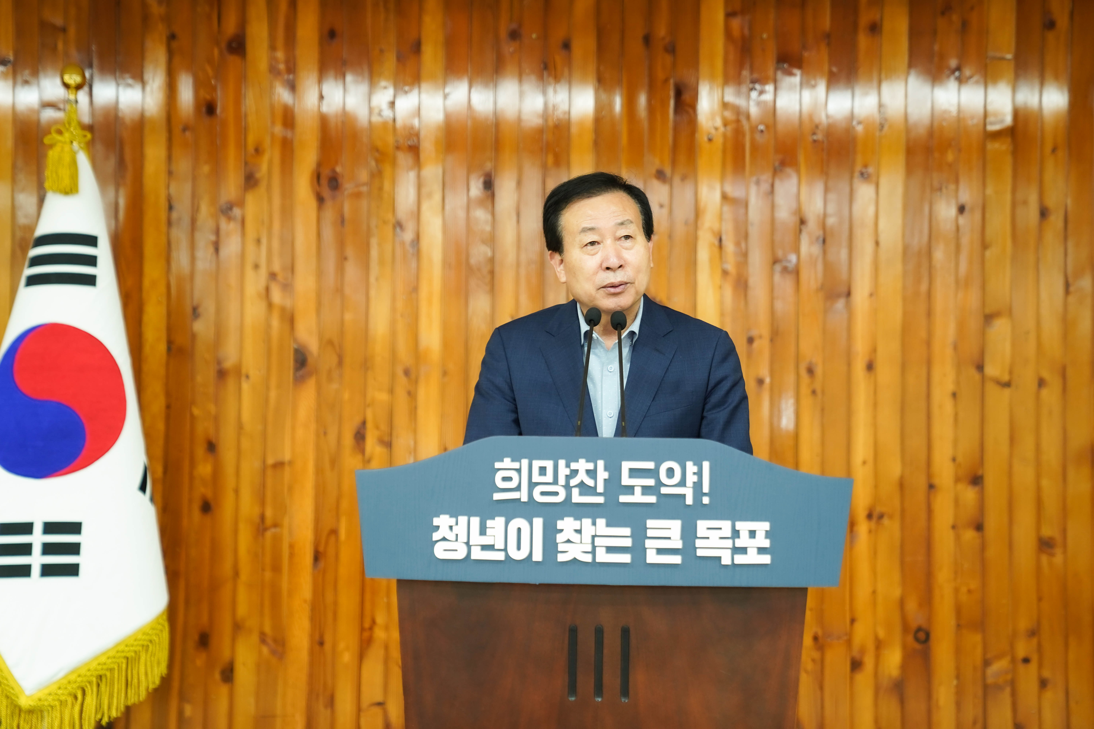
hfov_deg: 31.0
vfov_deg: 20.9
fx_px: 1975
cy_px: 364
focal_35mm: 65
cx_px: 547
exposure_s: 1/160
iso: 1250
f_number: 2.8
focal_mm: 65
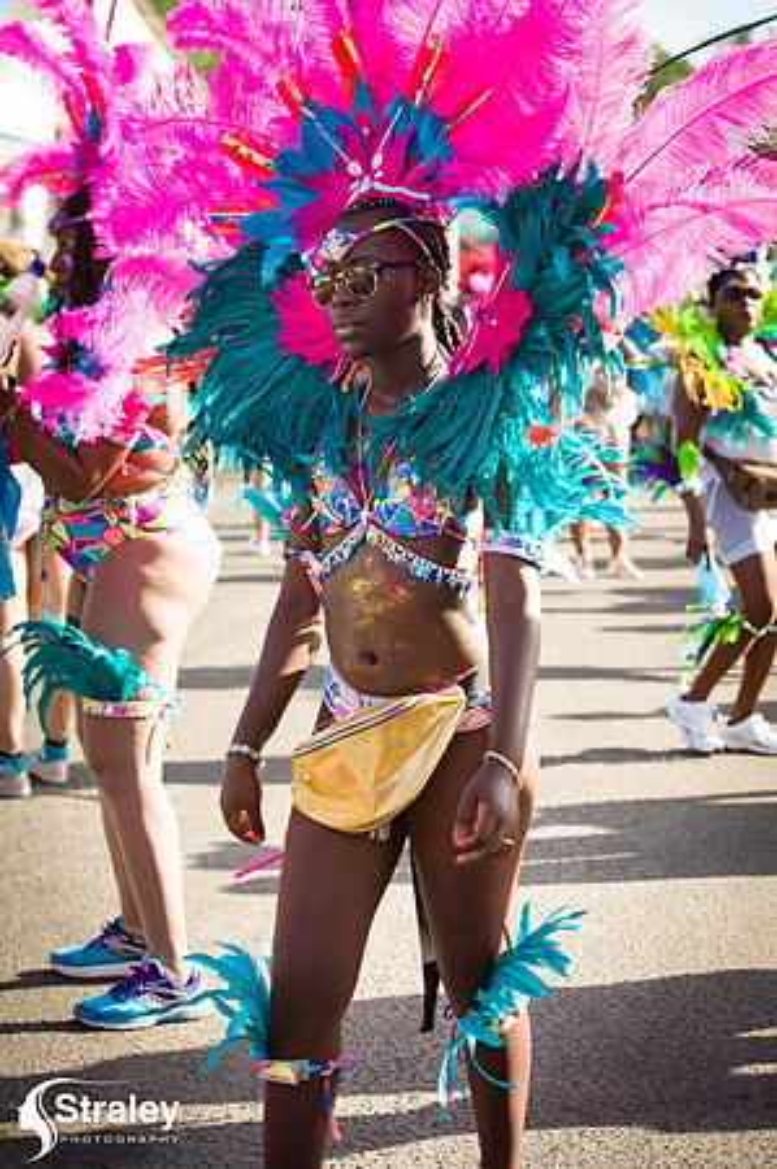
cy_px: 584
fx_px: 2531
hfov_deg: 17.5
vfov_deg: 26.0
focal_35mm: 78
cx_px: 388
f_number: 5.6
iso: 100
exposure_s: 1/200
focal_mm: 78
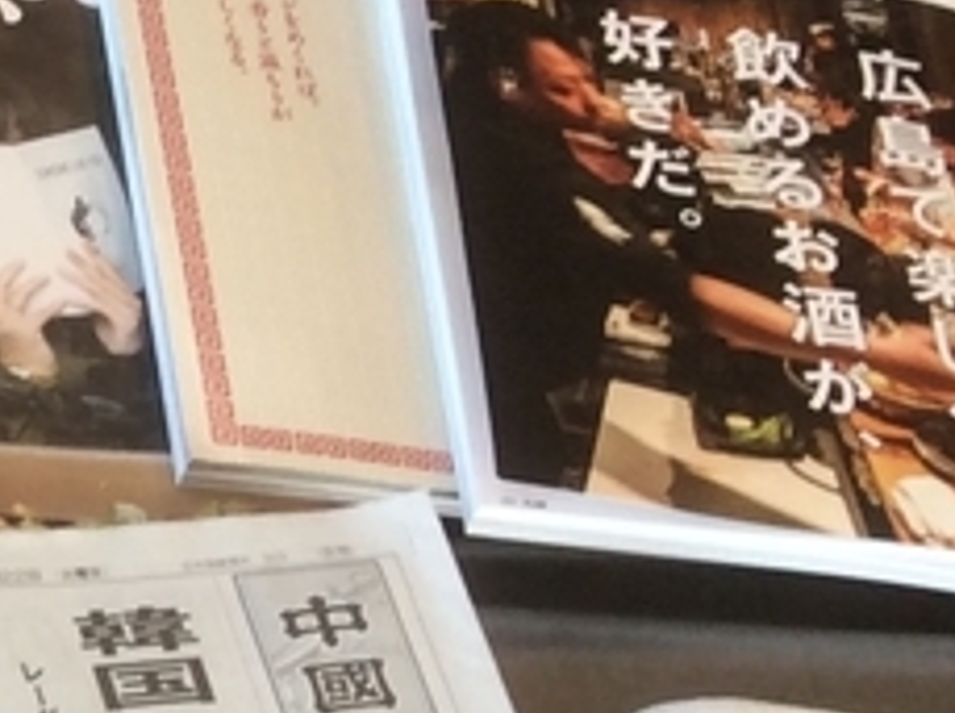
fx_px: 3939
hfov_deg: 12.7
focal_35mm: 143
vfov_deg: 10.3
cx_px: -734
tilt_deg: -52.2
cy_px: 523
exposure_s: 1/40
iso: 40
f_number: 2.4
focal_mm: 3.3
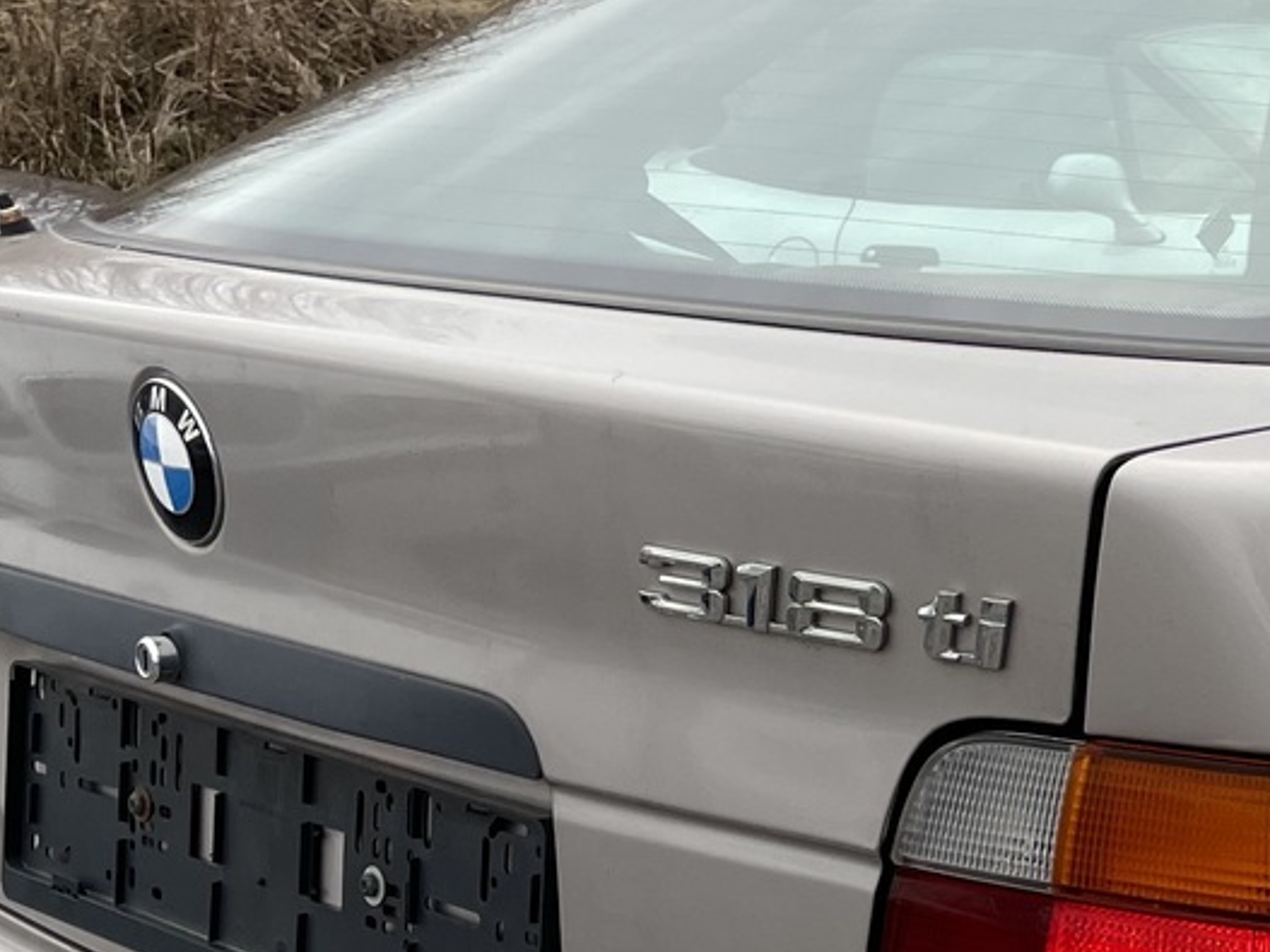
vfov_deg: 18.3
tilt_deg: -17.2
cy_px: 860
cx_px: 1525
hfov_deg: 22.7
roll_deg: -1.5
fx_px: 2898
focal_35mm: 79
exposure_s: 1/263
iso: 32
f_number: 1.6
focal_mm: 4.2
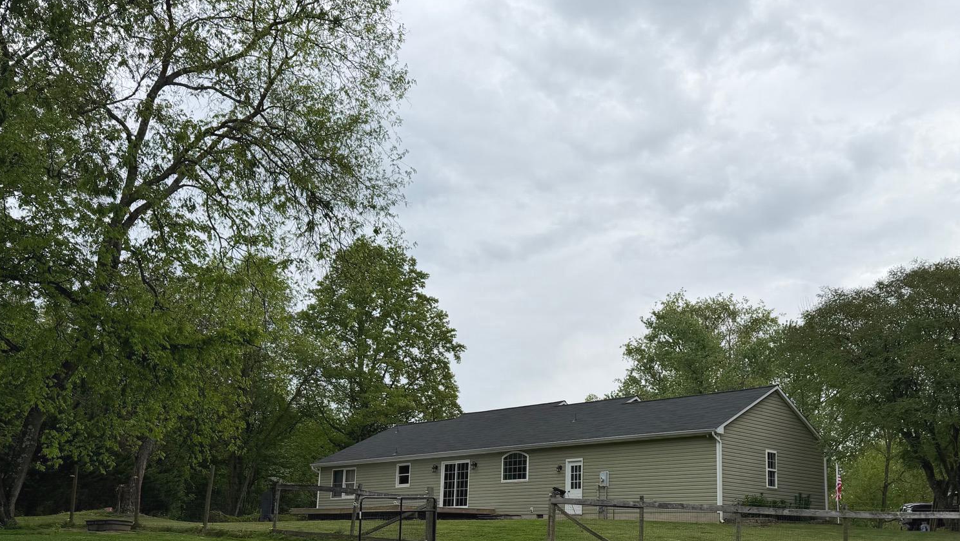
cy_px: 390
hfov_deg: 54.8
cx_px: 583
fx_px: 917
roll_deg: -0.5
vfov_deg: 32.4
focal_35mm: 36
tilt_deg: +8.1
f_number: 1.78
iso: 80
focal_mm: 6.76
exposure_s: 1/3425
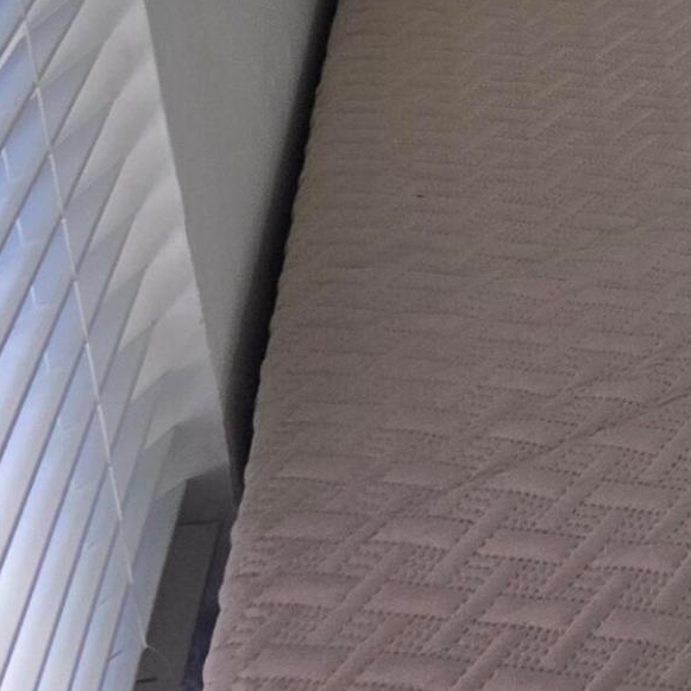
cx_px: 1545
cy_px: -461
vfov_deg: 22.1
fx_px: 1287
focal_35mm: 57
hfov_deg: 16.6
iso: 50
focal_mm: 2.2
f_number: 1.9
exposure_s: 1/120
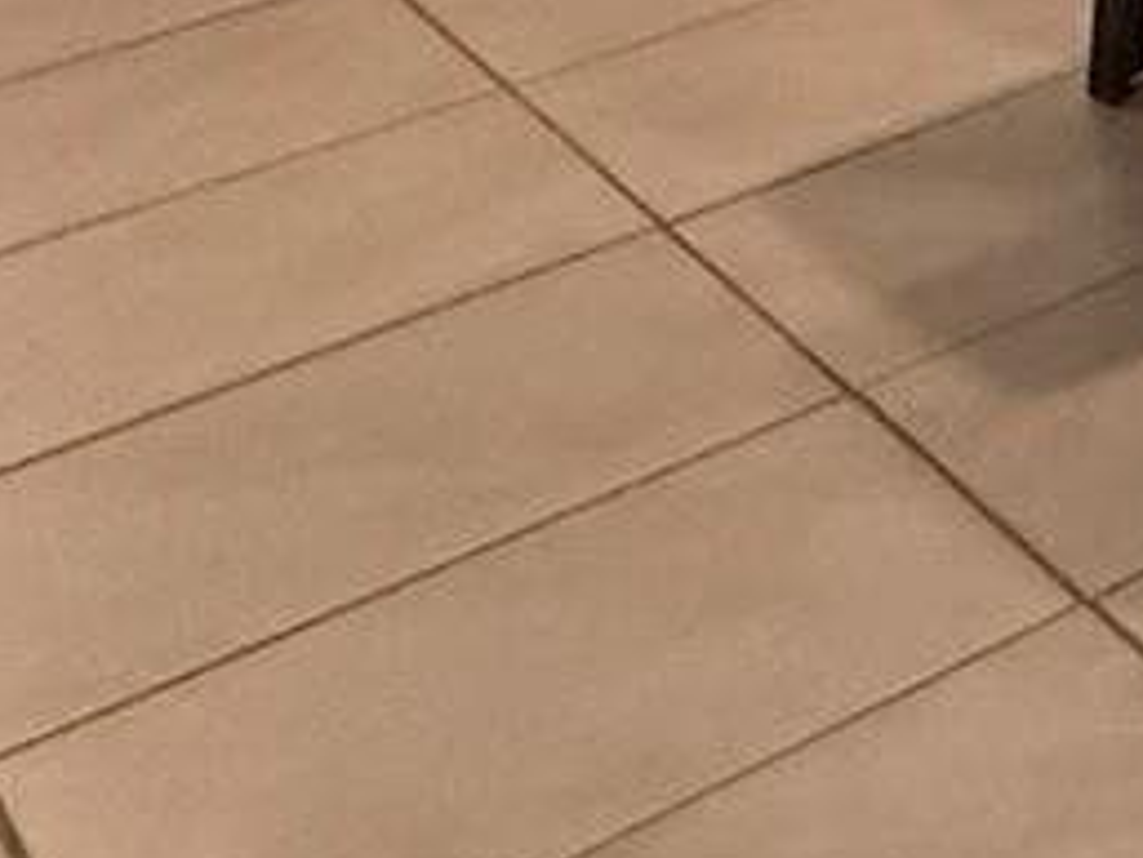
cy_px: -1143
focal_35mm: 87
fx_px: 2874
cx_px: 3407
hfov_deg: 11.6
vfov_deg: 13.2
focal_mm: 2.22
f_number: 2.2
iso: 250
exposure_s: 1/60
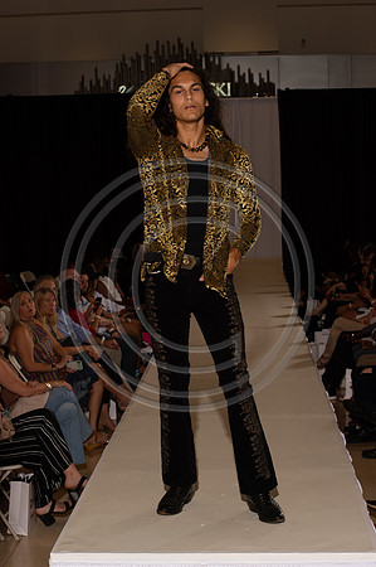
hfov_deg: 19.4
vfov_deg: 28.9
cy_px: 284
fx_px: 1099
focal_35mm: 70
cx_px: 188
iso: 800
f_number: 9
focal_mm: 70
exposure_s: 1/250
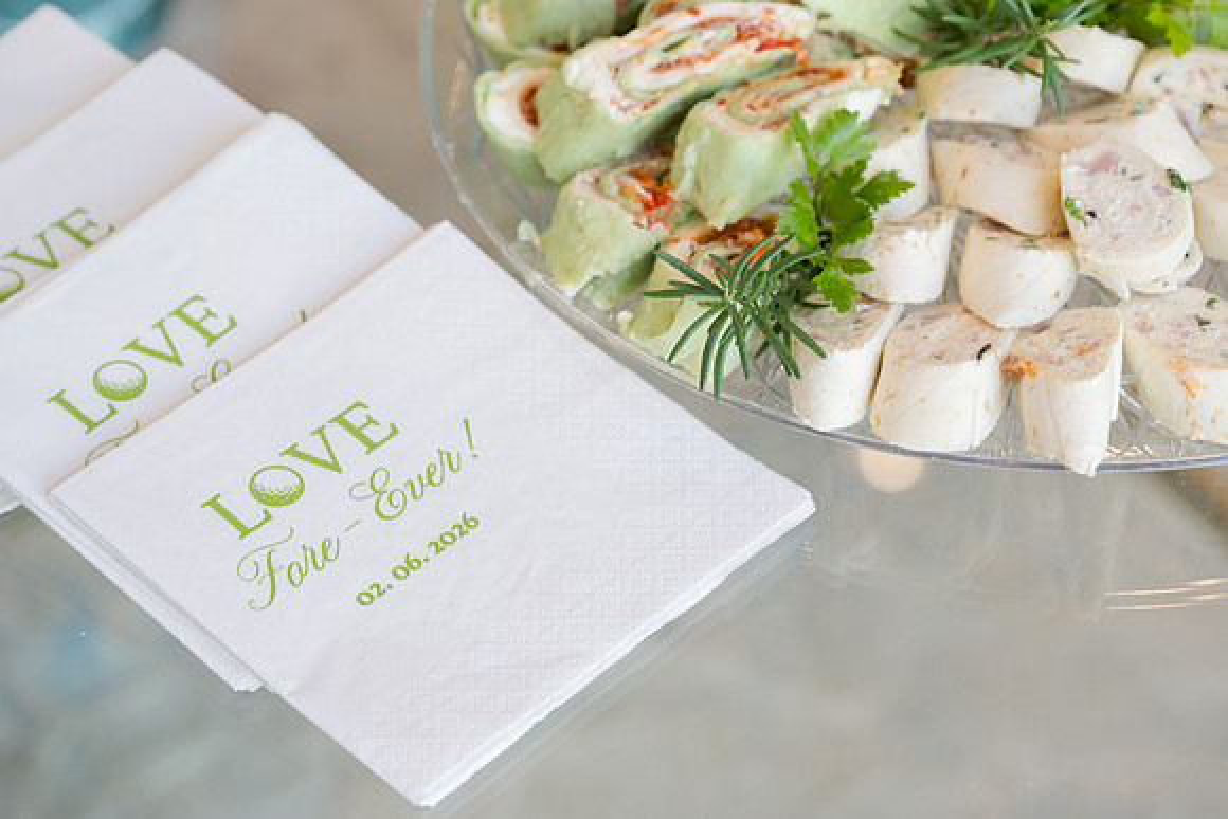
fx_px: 4362
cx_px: 804
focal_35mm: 128
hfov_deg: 16.0
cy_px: 320
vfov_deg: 10.7
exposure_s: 1/100
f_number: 5.6
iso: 800
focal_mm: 97
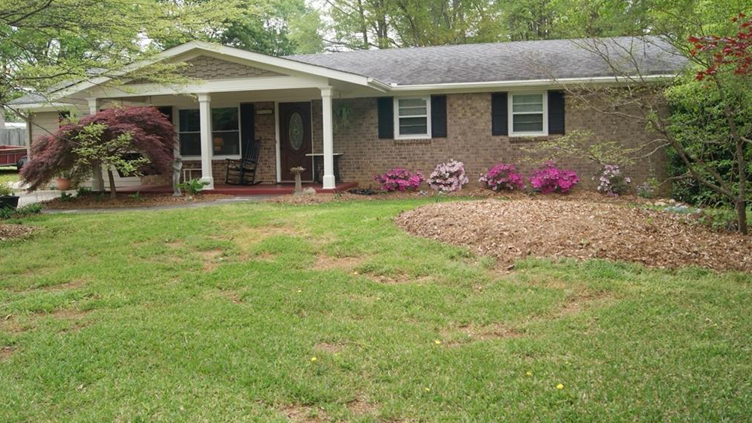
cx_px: 380
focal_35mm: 32
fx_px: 638
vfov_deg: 36.6
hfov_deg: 61.0
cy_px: 188
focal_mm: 20
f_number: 6.3
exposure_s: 1/60
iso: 100
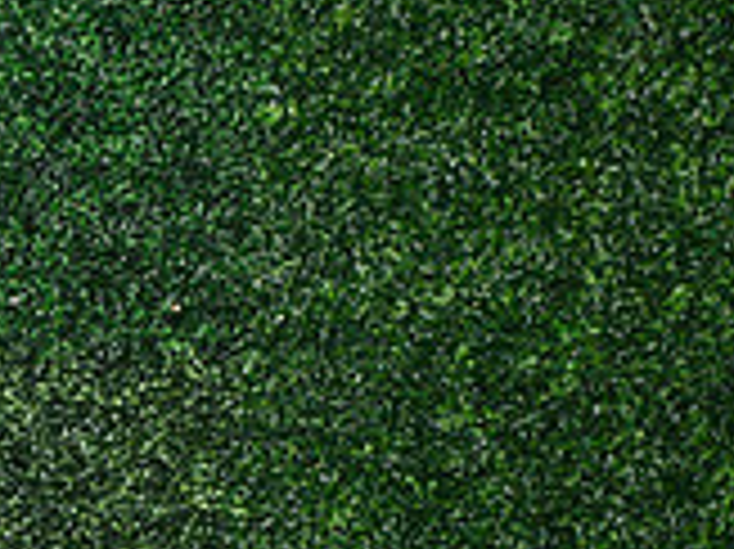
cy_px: 844
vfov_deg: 13.1
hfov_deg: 16.2
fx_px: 2246
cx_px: -500
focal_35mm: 106
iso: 500
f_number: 6.3
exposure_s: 1/60
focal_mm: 31
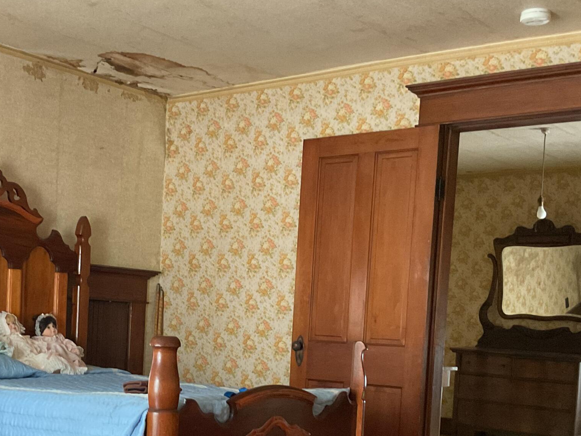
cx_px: 183
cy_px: 364
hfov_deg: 33.4
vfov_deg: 25.1
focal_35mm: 57
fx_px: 957
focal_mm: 3
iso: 320
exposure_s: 1/40
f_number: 1.8
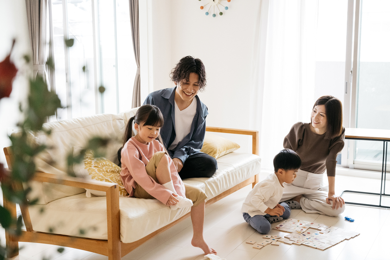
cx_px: 195
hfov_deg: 40.3
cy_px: 130
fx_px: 531
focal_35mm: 49
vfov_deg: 27.5
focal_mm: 49
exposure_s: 1/250
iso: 3600
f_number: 4
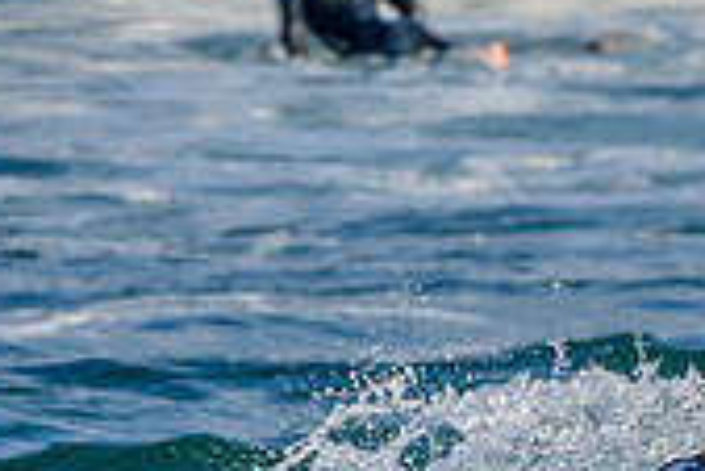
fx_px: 41238
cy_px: 744
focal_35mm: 2104
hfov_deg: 1.0
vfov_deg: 0.7
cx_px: 851
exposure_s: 1/1250
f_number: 5.6
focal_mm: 500
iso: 220
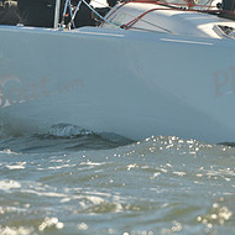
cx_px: 148
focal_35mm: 1039
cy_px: 18
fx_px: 7980
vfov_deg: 1.7
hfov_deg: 1.7
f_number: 8
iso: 200
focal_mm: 400
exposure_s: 1/640
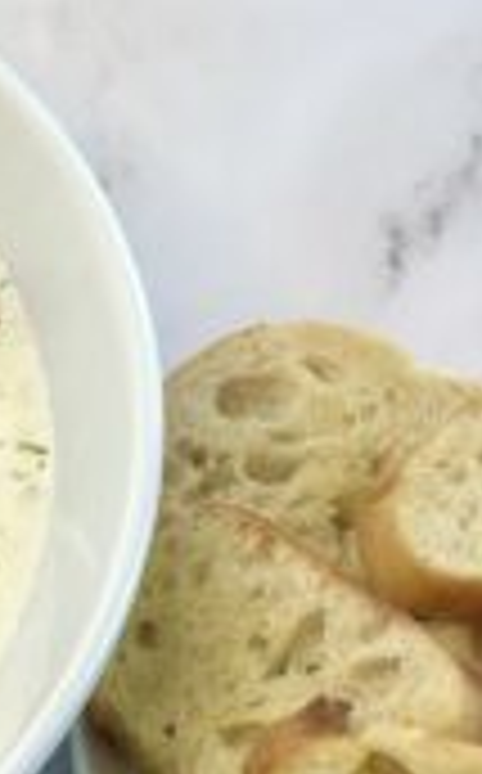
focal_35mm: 148
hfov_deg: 8.6
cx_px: -327
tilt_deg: -55.9
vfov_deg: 14.1
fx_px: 3121
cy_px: 540
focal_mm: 6.86
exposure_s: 1/131
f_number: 1.78
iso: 64
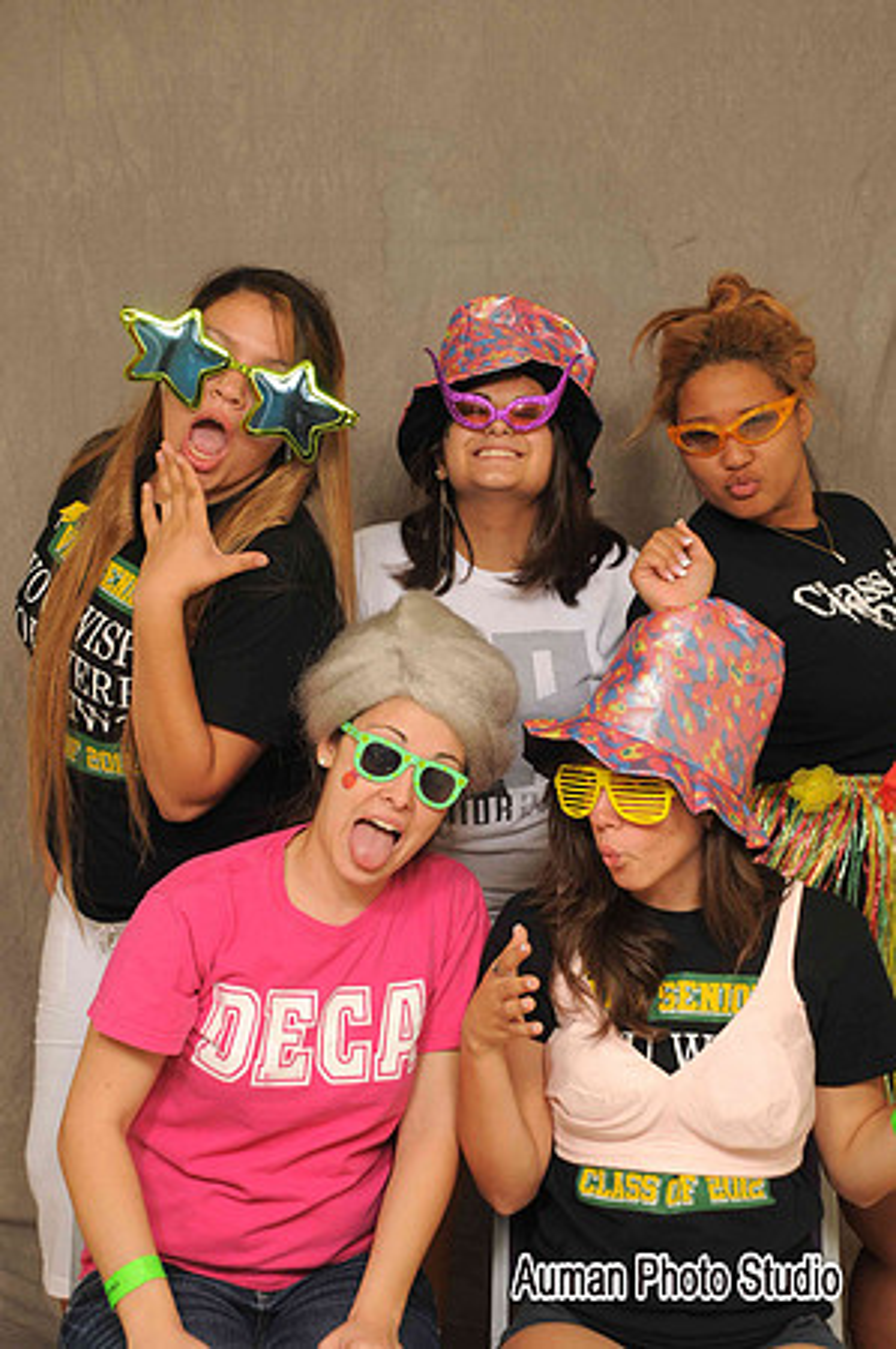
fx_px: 2133
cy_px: 674
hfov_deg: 23.7
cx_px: 448
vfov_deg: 35.1
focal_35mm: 57
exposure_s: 1/125
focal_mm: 38
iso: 200
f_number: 6.3
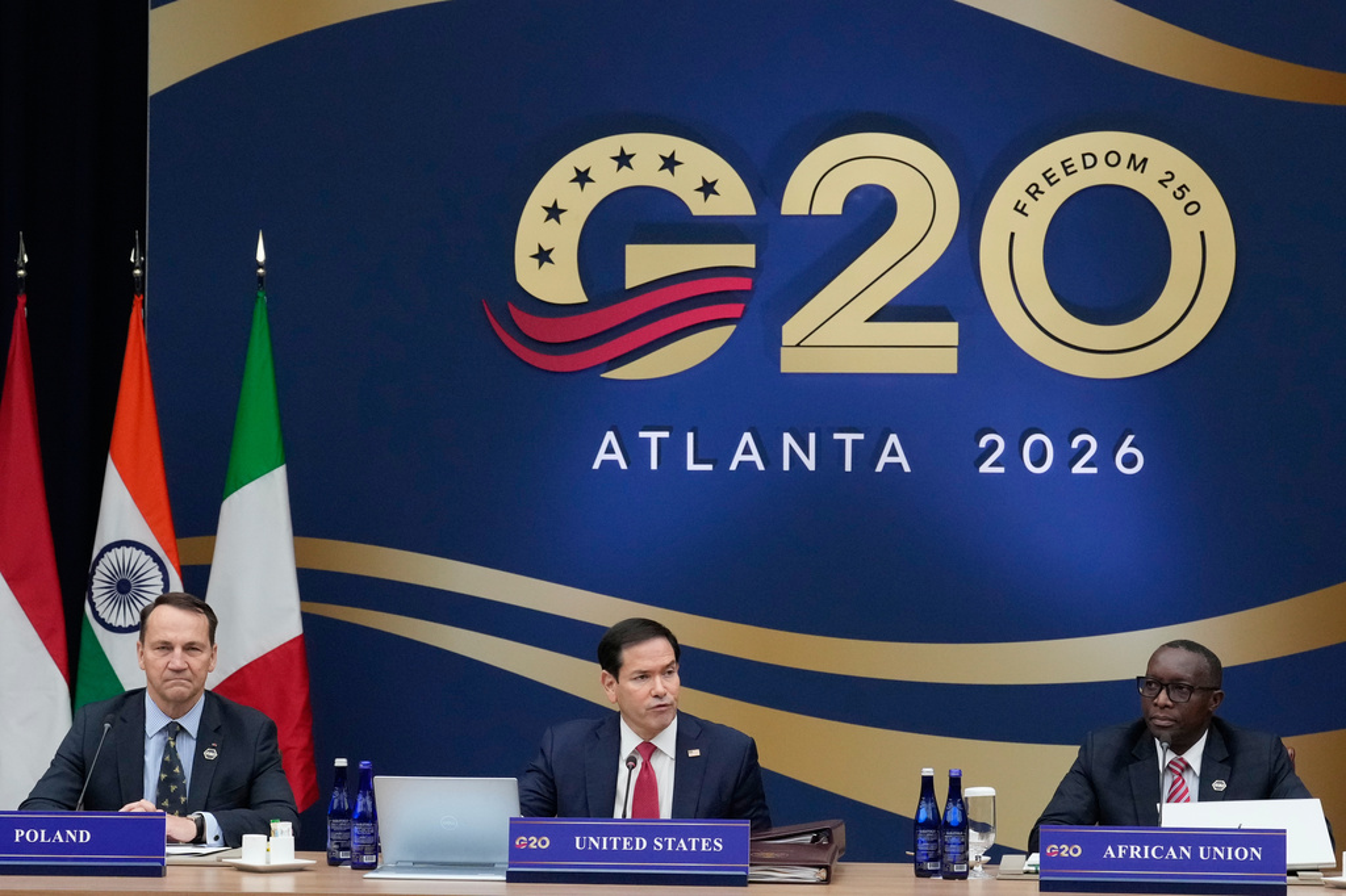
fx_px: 3924
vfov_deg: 13.0
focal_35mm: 105
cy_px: 448
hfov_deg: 19.5
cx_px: 673
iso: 4000
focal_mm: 70
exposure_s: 1/250
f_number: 8
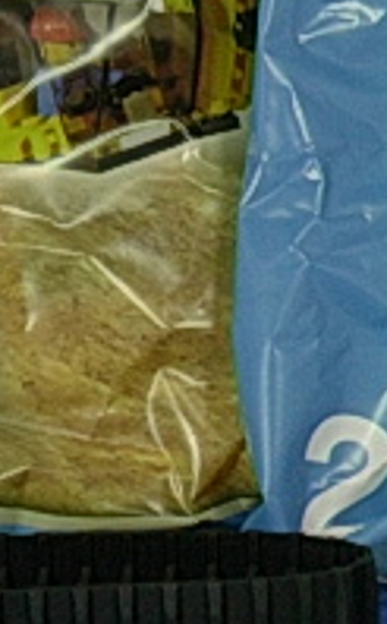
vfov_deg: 10.2
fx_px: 3492
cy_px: 208
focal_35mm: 206
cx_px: 396
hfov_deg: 6.3
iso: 70
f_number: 3.4
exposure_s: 1/16.4
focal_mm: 9
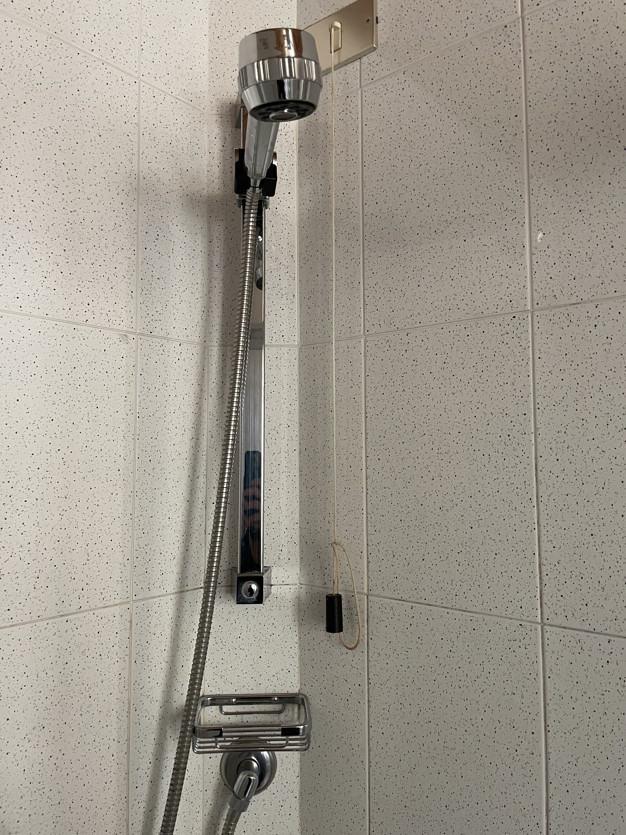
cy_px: 418
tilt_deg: +5.2
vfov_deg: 67.3
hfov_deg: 53.1
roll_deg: +0.3
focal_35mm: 26
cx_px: 313
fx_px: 627
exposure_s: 1/60
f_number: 1.6
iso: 320
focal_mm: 4.2
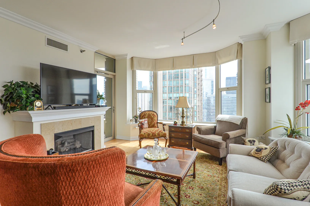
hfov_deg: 95.1
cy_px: 103
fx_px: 142
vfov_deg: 71.8
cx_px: 155
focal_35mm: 16
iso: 250
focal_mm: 11
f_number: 5.6
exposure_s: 1/125
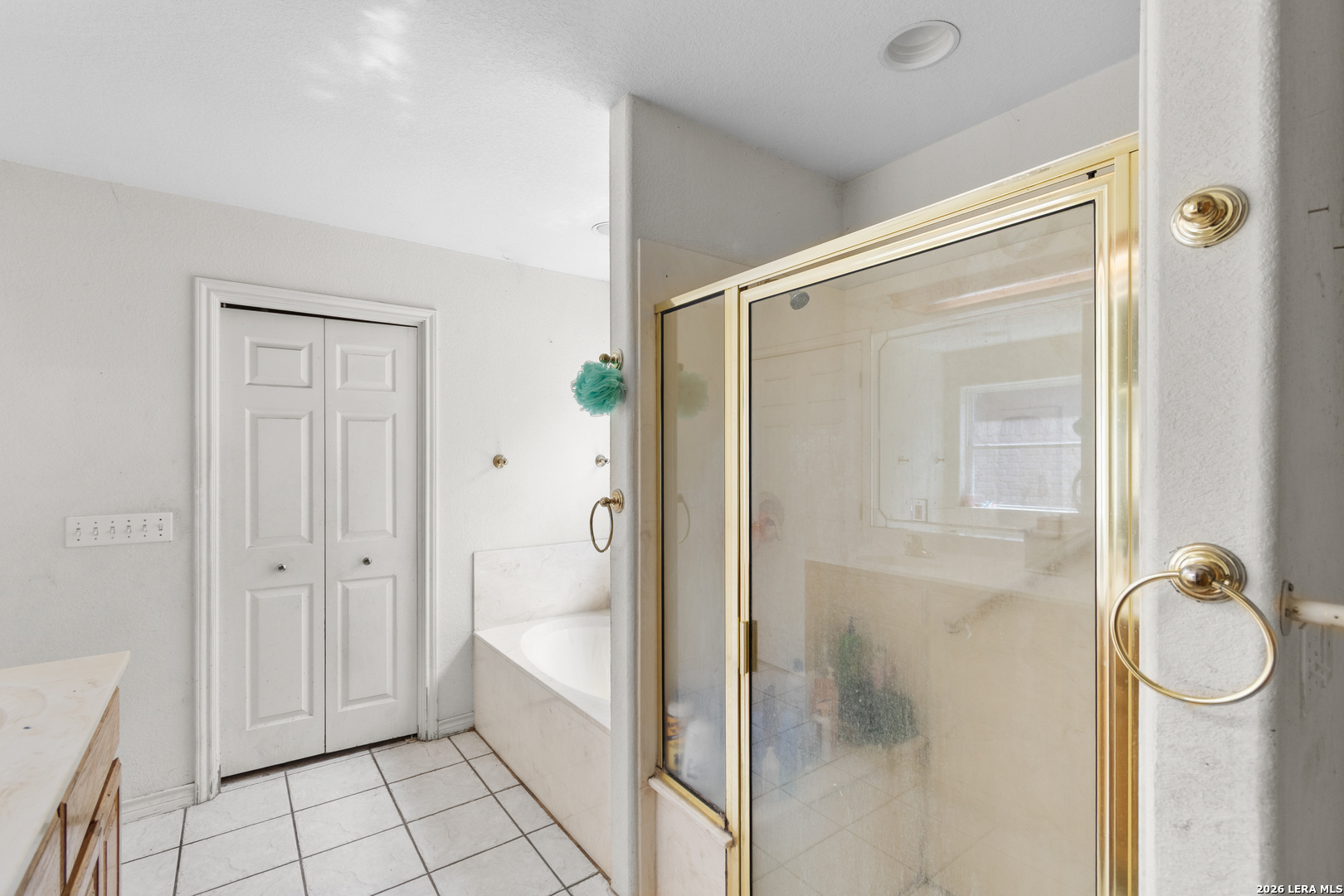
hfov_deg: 100.4
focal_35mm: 15
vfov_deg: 77.3
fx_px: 560
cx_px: 672
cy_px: 448
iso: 100
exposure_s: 1/160
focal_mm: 10
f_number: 5
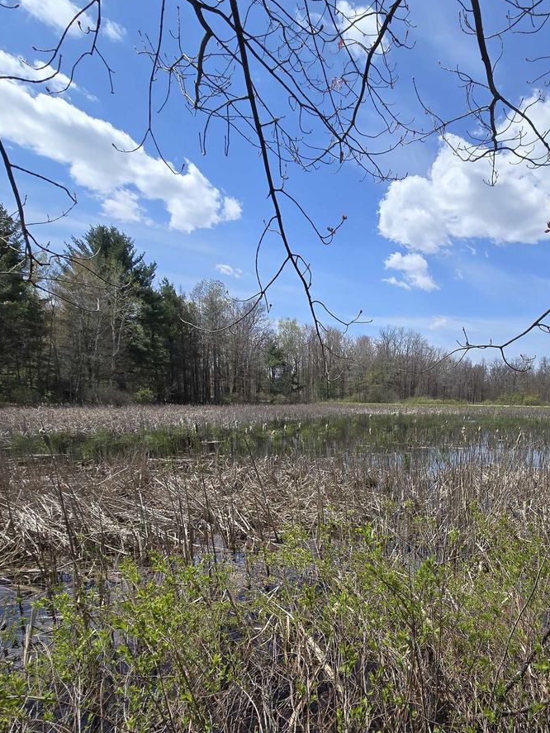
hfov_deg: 62.8
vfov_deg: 79.6
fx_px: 423
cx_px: 401
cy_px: 476
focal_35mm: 20
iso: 50
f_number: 2.2
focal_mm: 2.2
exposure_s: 1/2321
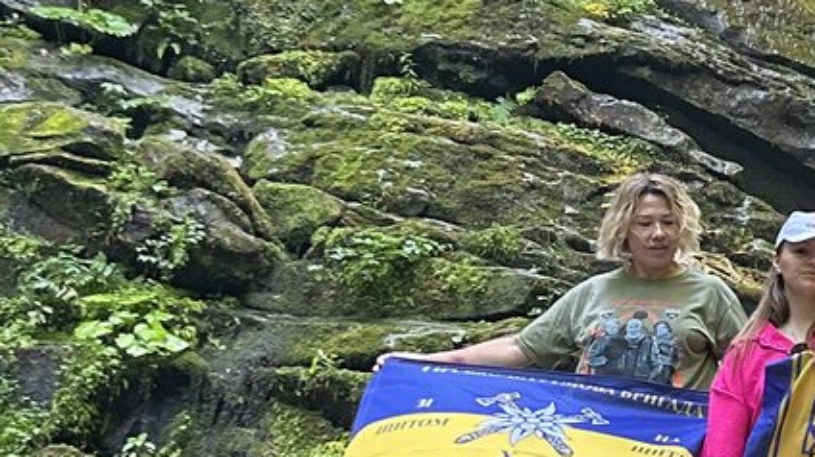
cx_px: 1151
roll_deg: -4.0
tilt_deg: +14.5
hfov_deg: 18.2
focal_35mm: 107
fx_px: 2311
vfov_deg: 11.3
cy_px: 296
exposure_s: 1/68
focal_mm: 5.7
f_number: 1.5
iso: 125
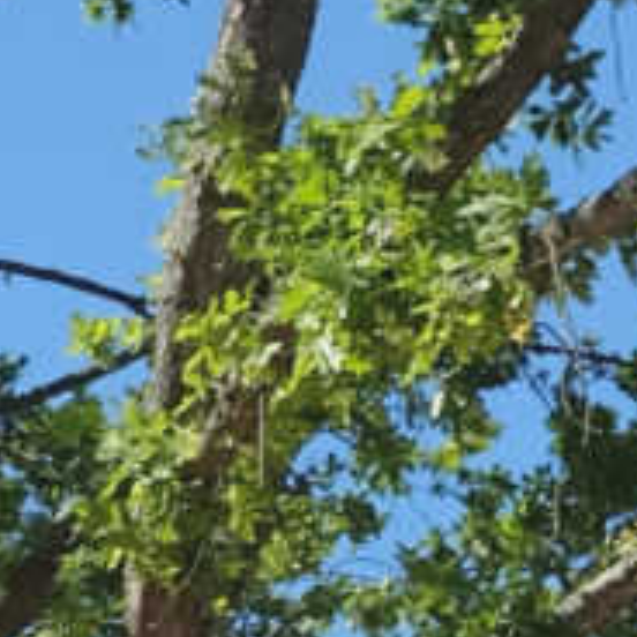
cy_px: 2368
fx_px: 7557
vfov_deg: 4.5
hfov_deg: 4.8
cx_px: 772
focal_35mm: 363
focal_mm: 27
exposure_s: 1/1250
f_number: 6.4
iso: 400
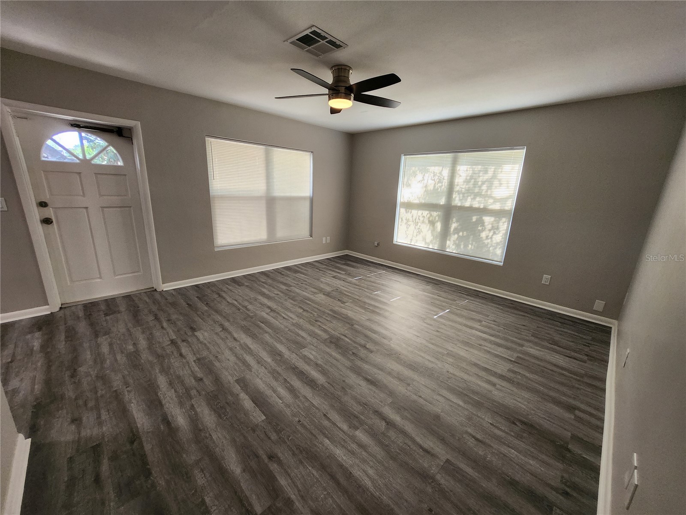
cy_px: 258
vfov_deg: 89.9
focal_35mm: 13
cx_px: 343
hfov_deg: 106.2
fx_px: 258
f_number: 2.2
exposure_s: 1/60
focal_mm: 1.74
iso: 100
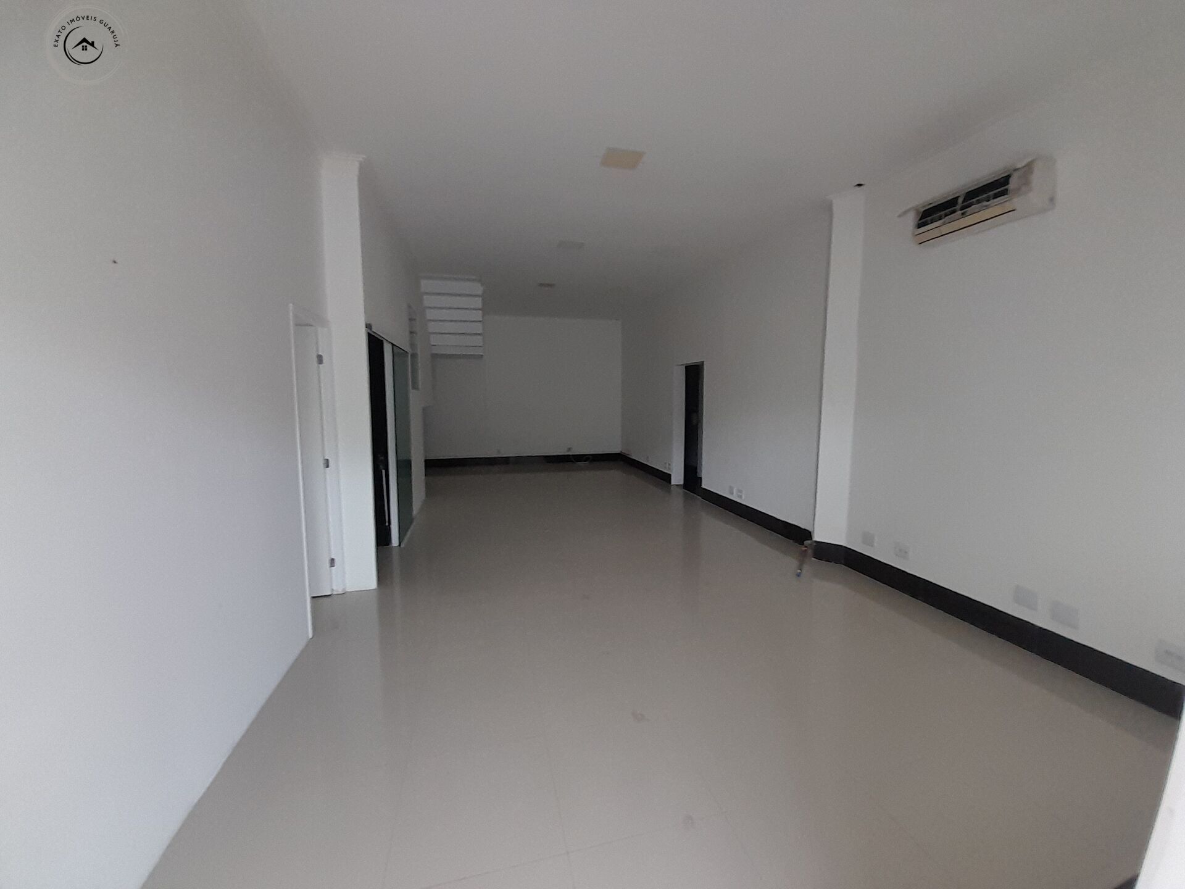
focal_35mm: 13
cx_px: 592
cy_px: 444
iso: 80
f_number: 2.2
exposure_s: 1/40
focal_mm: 1.13
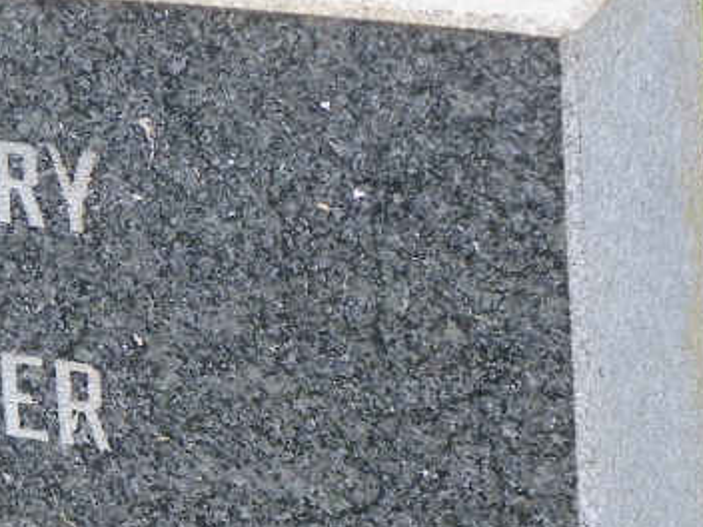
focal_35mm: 331
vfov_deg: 4.5
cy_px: 477
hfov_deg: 5.9
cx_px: -326
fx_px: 6722
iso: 64
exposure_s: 1/125
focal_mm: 17.3
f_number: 4
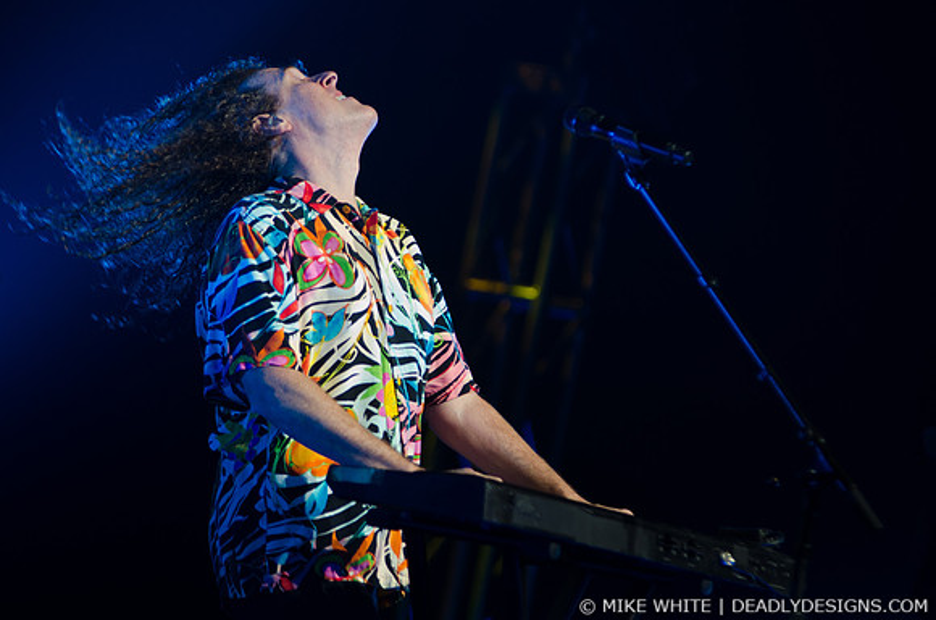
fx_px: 6226
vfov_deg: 5.7
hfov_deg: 8.6
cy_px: 310
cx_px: 468
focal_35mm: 240
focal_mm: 160
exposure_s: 1/800
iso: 1000
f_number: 2.8
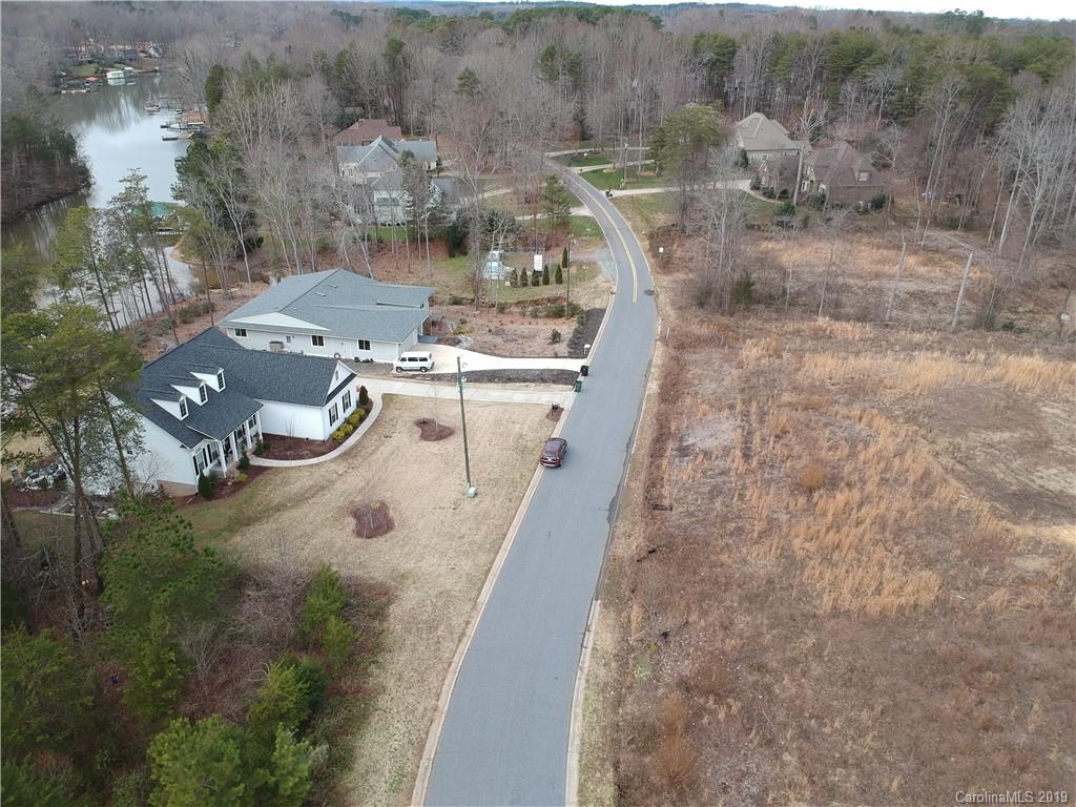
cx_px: 538
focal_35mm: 25
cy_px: 404
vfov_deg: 54.9
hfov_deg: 69.4
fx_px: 777
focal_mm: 4.49
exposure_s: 1/320
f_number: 2.6
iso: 100
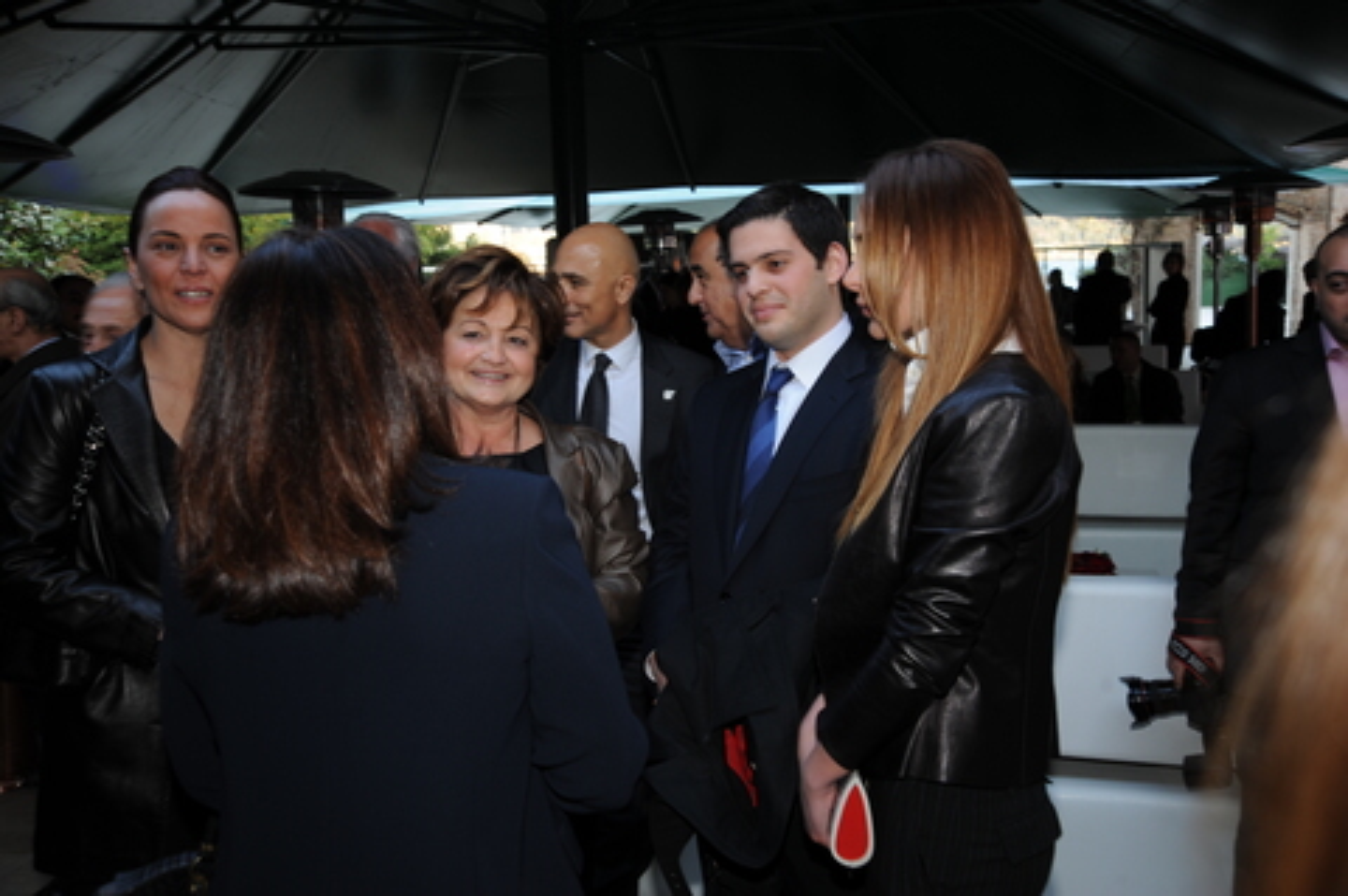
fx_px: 1309
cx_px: 674
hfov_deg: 54.5
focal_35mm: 35
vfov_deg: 37.8
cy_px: 448
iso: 400
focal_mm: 35
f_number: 5.6
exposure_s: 1/60
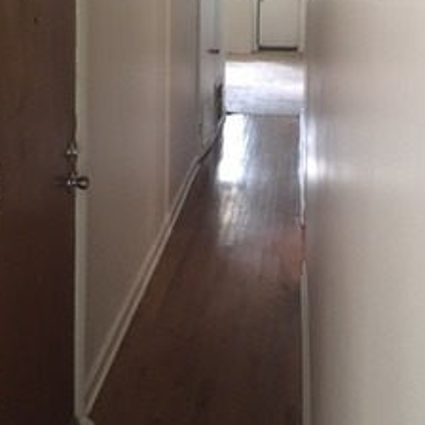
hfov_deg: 31.1
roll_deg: -1.0
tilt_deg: -5.4
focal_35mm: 55
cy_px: 32
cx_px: 239
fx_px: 764
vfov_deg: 29.6
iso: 100
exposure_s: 1/4
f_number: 2.2
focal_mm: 4.15
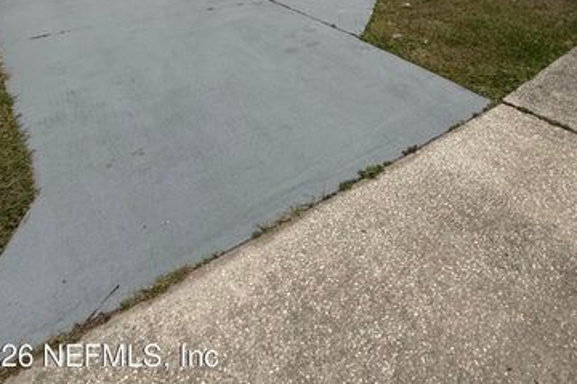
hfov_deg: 66.8
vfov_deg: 33.3
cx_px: 343
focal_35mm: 27
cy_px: -129
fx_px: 433
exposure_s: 1/4425
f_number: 2.2
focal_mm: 2.22
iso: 50
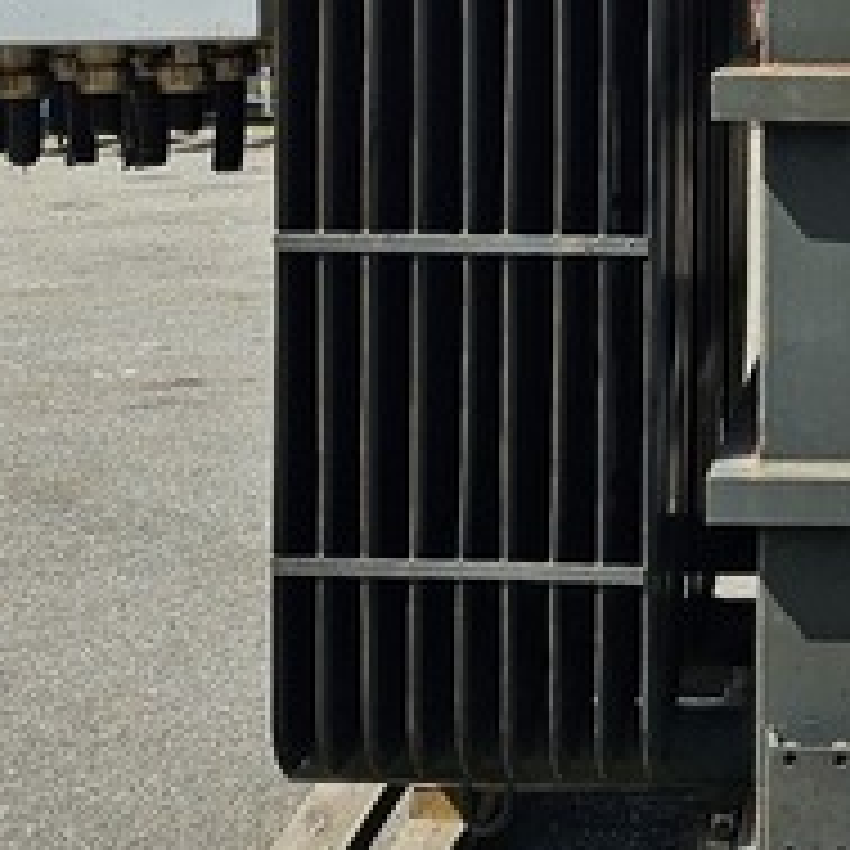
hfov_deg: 19.5
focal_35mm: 86
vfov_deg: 19.6
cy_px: 0
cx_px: 872
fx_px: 2389
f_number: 1.7
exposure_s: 1/1186
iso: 20
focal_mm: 6.3
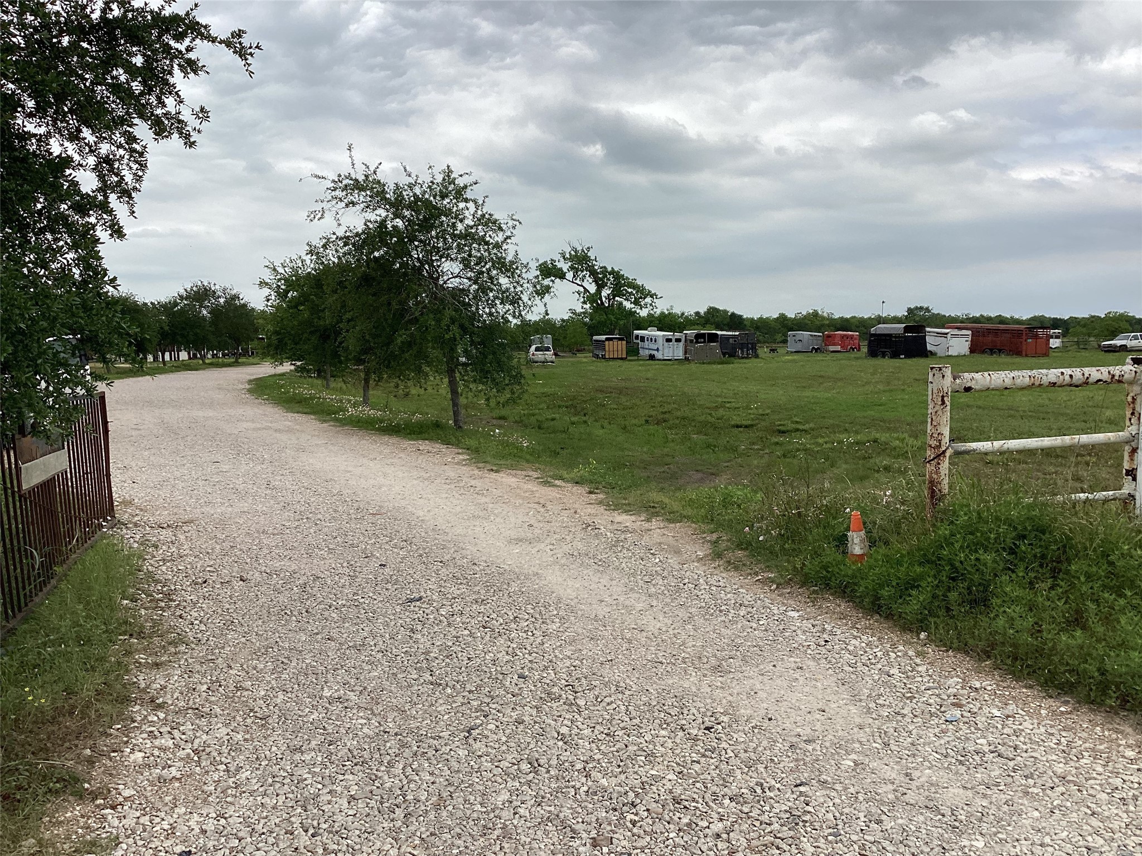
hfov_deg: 58.4
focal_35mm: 31
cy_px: 428
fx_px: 1023
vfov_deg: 45.4
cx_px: 571
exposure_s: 1/1217
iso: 25
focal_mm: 3.3
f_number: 2.4
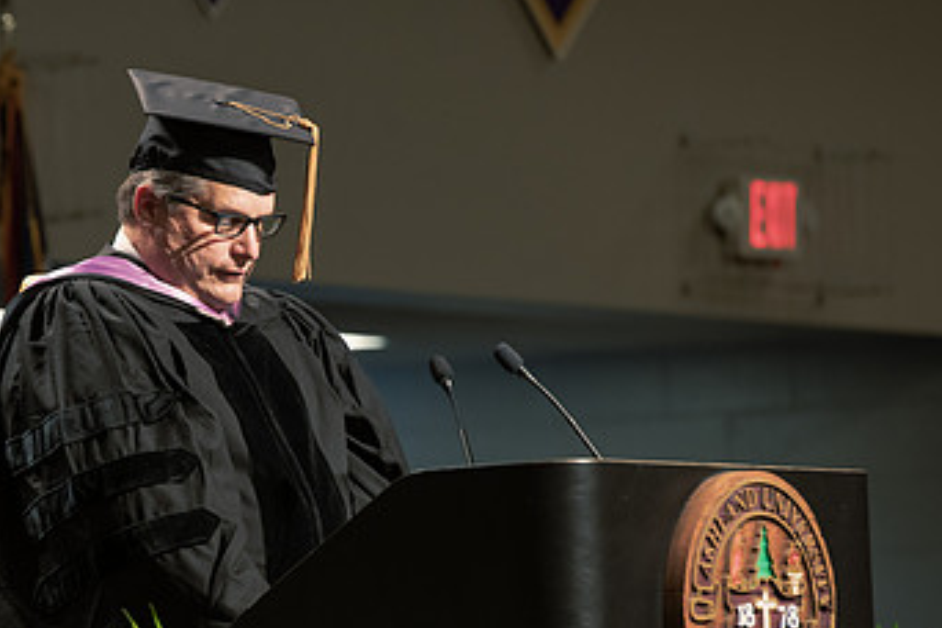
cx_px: 242
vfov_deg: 4.2
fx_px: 8660
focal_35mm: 331
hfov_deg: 6.2
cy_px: 478
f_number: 4.5
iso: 1250
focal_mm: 195
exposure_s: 1/200
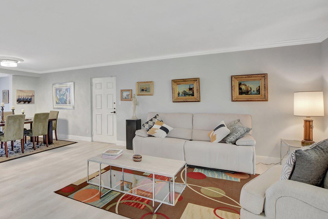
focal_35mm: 20
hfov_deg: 82.7
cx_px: 127
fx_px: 182
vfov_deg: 61.8
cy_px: 106
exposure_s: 1/3.33
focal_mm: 10
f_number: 8
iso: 1000
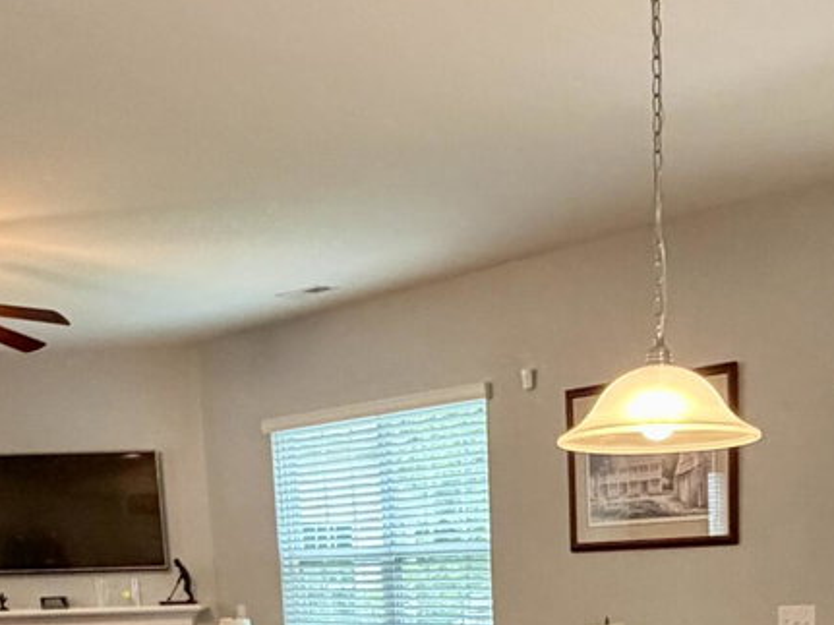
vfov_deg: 24.0
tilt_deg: -12.5
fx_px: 1252
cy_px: 848
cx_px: 553
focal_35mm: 52
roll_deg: +1.9
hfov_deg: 36.5
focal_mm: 2.22
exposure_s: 1/60
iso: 400
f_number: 2.2
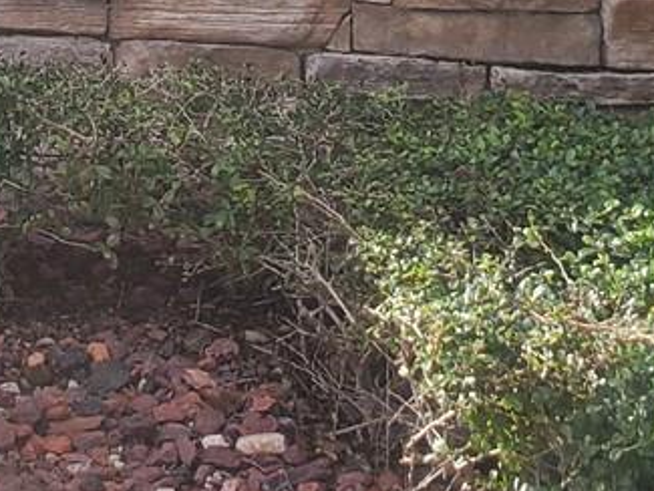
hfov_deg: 14.7
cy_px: -290
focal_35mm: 128
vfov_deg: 11.1
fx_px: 2419
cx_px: -189
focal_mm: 4.3
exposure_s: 1/824
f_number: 2.4
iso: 50
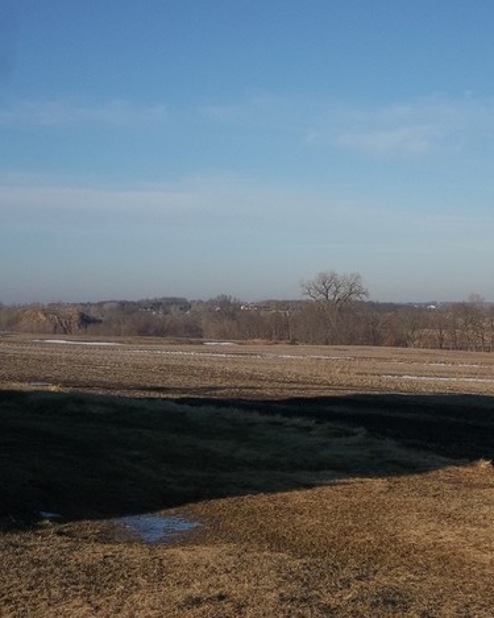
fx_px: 1536
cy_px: 311
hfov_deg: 18.2
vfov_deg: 22.7
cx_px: 316
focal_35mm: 84
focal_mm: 11.2
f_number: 5.6
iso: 80
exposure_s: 1/500
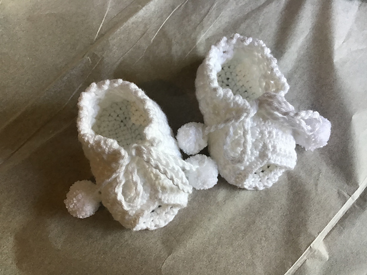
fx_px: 329
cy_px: 138
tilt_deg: -78.8
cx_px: 184
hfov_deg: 58.4
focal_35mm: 31
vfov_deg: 45.4
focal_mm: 3.3
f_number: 2.4
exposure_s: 1/30
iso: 50
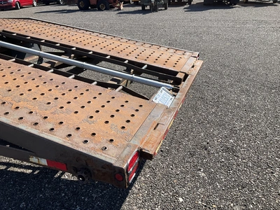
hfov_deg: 61.7
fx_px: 235
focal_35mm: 29
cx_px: 140
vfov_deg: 48.2
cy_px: 105
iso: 25
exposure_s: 1/978
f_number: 1.8
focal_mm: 3
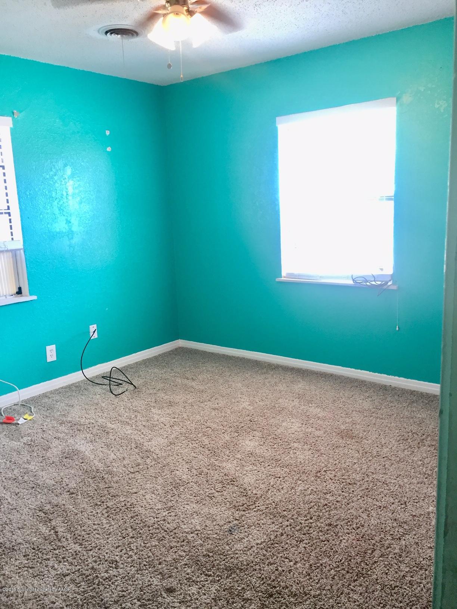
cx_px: 228
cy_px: 304
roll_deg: +2.8
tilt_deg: -12.6
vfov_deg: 61.7
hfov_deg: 48.2
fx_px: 510
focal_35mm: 29
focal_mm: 4.15
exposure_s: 1/30
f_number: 2.2
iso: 100
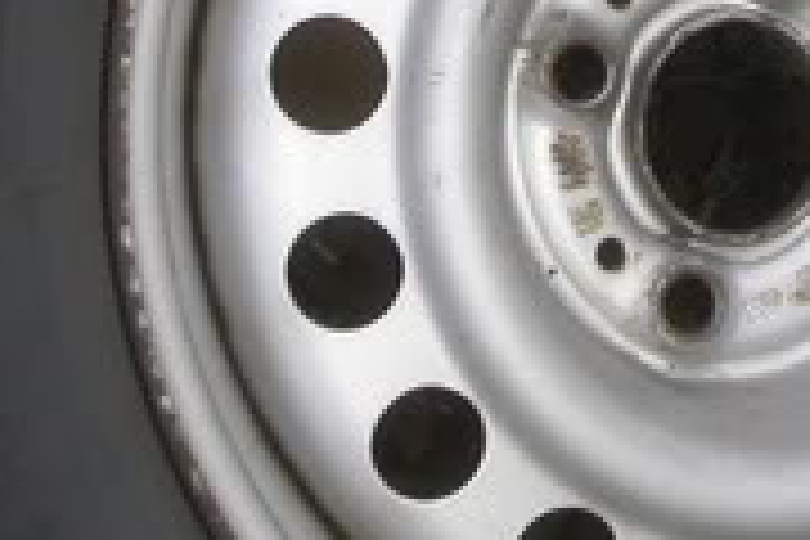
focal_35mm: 207
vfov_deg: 6.6
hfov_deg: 9.9
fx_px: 4657
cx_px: 639
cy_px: 54
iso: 100
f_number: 3
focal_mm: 11.6
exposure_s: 1/240
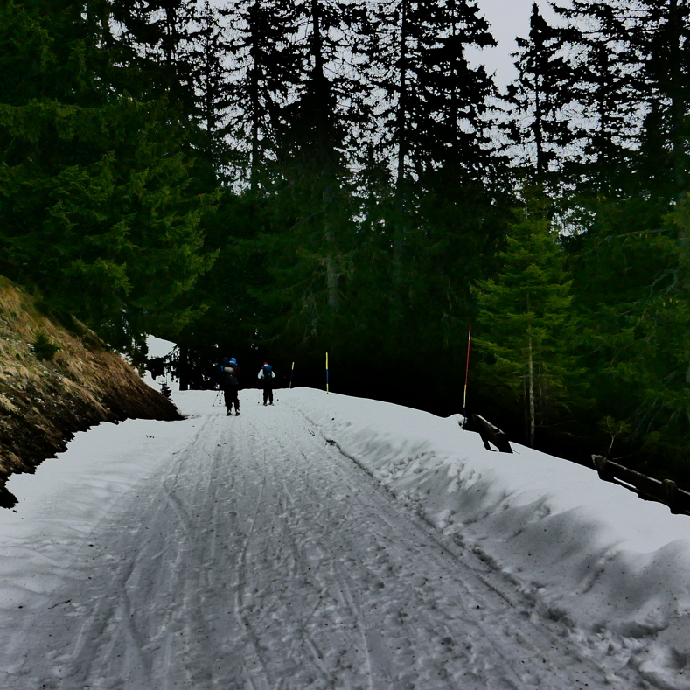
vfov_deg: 41.9
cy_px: 344
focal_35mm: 40
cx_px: 237
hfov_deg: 41.4
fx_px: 902
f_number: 5
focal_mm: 13.9
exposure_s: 1/2000
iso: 200
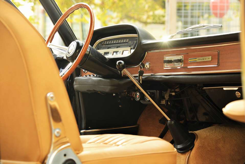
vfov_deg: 13.7
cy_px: 82
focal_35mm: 100
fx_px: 681
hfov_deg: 20.4
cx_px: 122
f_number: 6.3
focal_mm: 100
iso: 400
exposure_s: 1/100
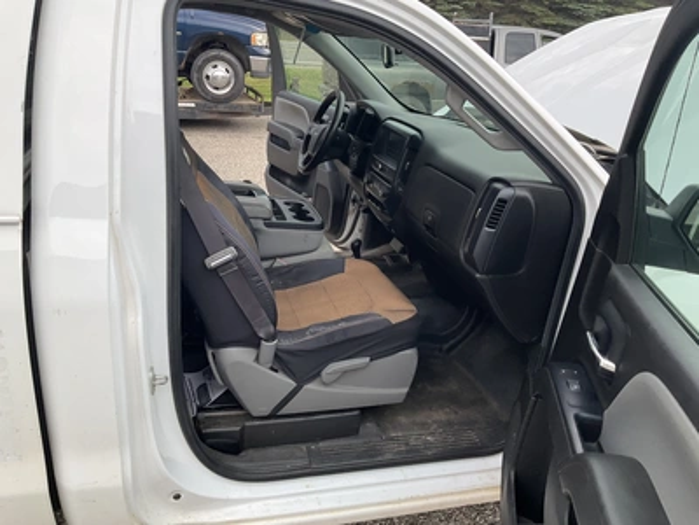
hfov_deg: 61.7
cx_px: 350
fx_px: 586
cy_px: 262
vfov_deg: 48.2
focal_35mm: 29
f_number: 1.8
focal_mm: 3
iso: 25
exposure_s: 1/305
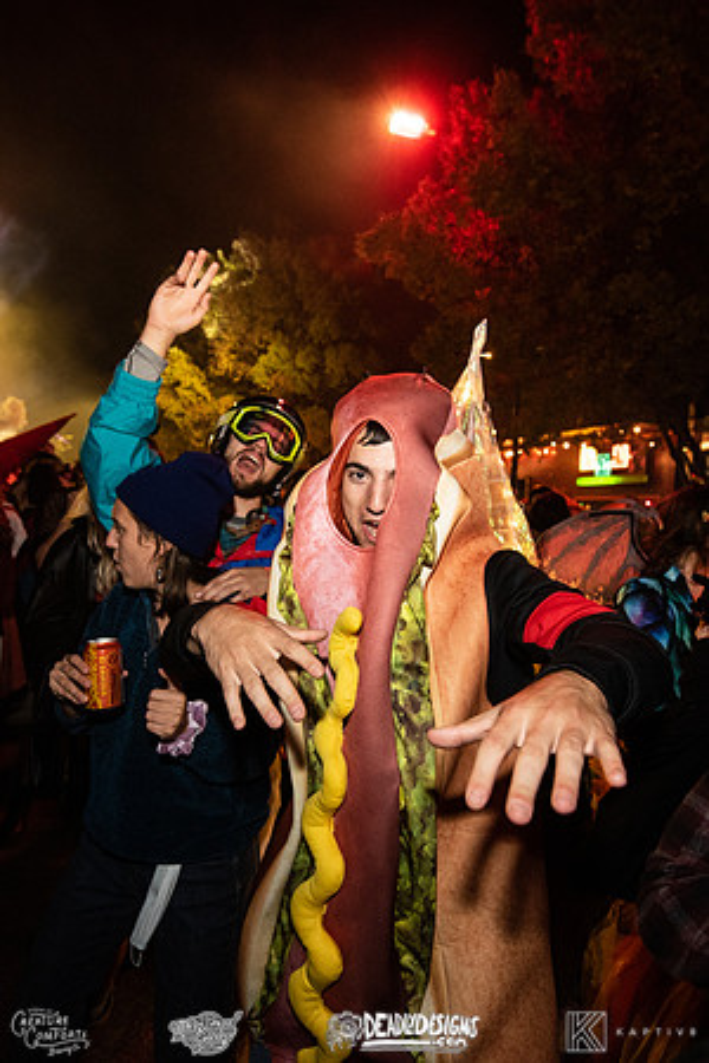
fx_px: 620
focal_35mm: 21
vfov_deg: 81.3
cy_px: 532
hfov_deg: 59.5
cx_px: 372
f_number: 3.5
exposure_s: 1/80
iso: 2000
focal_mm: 14
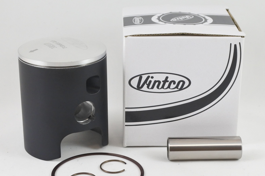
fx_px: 427
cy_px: 93
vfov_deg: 23.4
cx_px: 124
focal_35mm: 58
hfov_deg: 34.5
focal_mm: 15.7
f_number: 4.2
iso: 500
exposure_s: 1/125
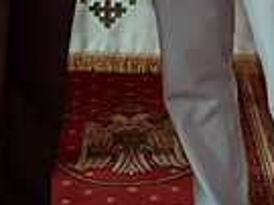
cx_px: 160
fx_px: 1044
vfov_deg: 9.8
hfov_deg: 14.9
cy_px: -299
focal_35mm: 132
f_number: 3.5
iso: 3200
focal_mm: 24
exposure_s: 1/250
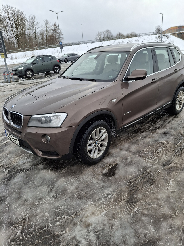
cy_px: 123
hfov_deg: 54.9
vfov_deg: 69.4
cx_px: 92
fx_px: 177
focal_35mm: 25
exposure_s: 1/279
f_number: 1.8
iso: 32
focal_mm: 4.69
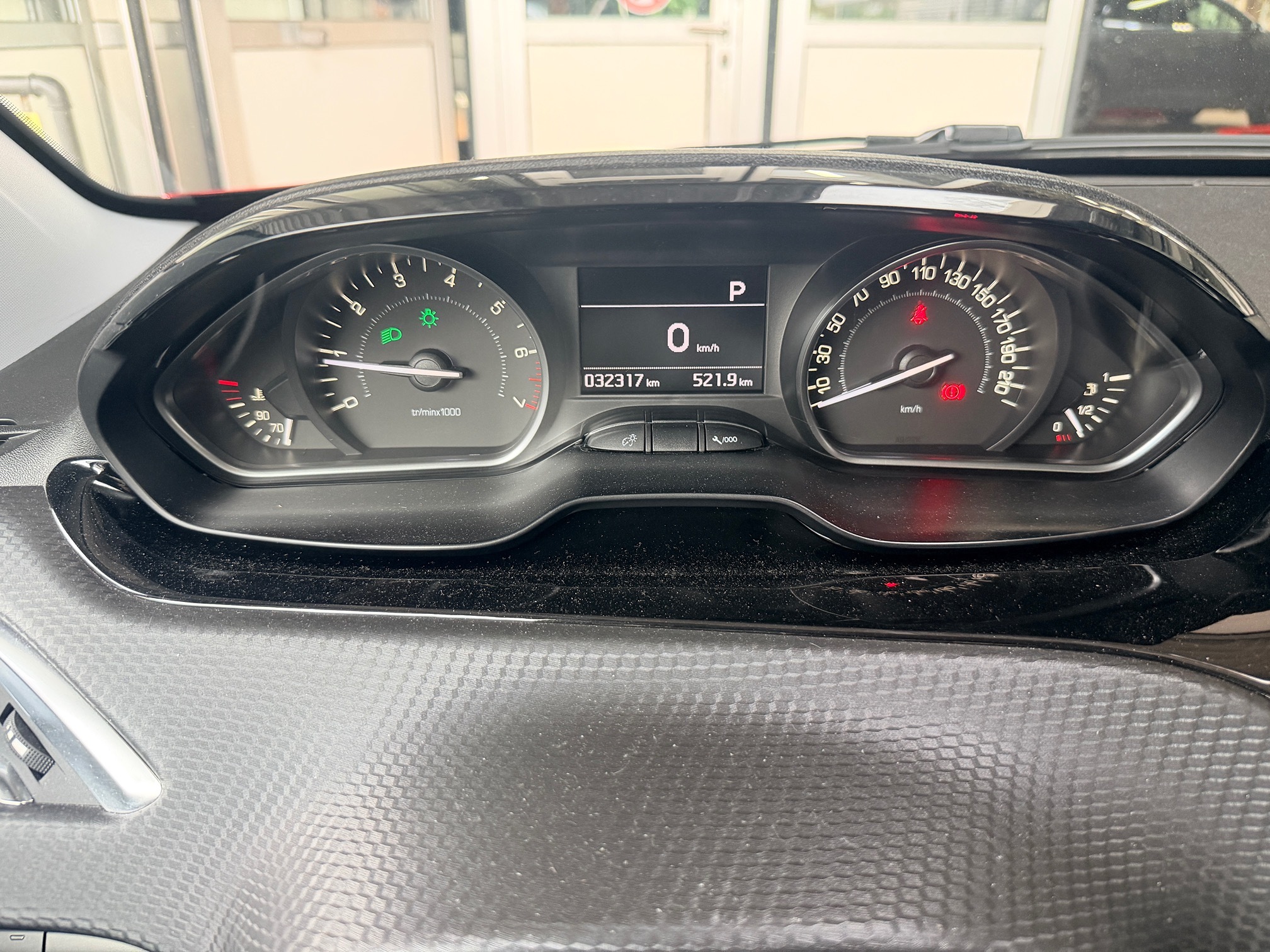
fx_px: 881
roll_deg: +0.3
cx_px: 635
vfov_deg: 56.8
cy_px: 476
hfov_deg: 71.6
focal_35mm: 24
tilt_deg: -25.5
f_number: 1.78
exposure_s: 1/60
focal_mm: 6.76
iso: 320
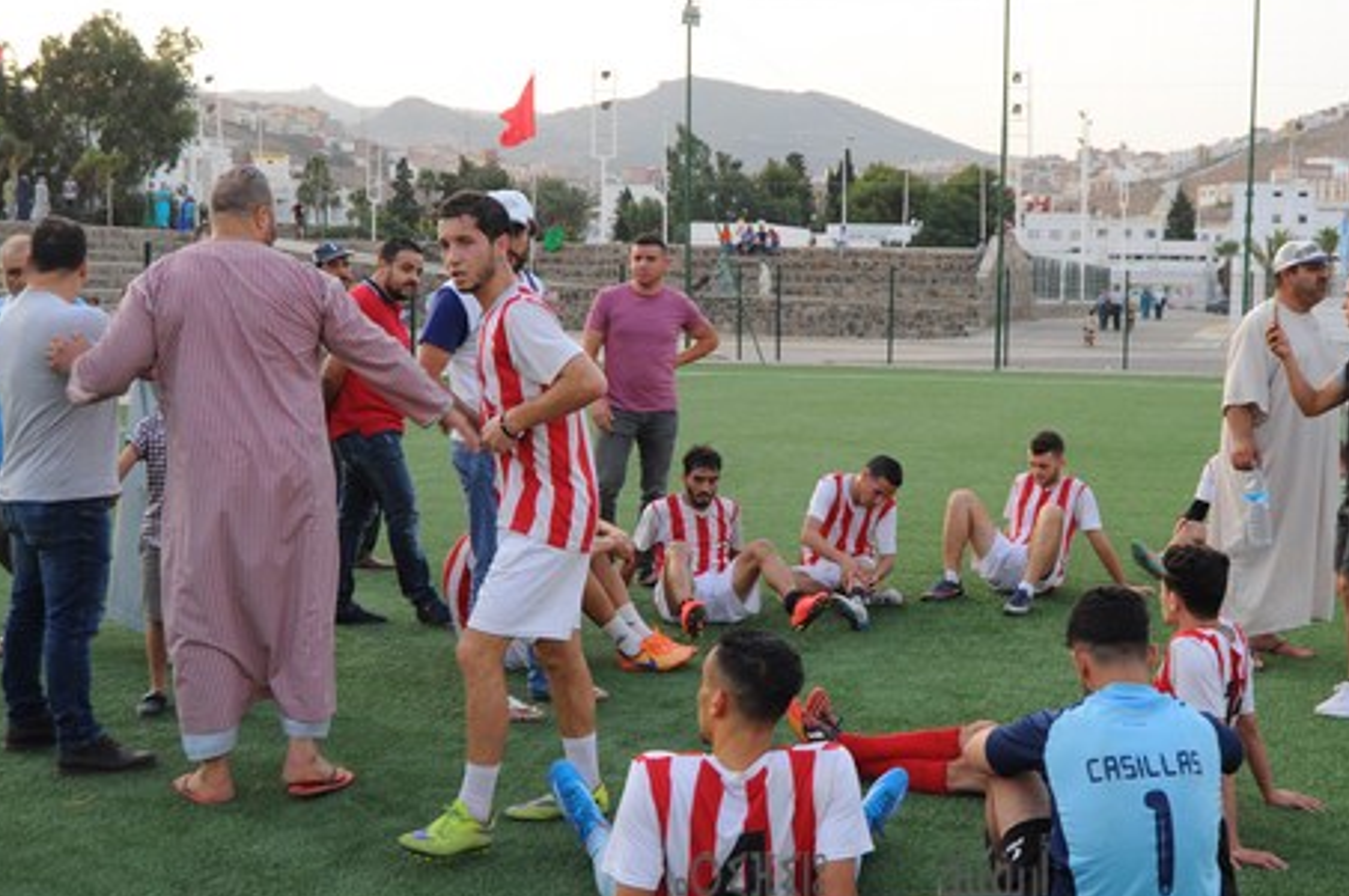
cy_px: 454
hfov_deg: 40.3
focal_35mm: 49
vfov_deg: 27.6
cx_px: 861
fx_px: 1823
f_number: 5.6
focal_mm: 23
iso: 200
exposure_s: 1/100
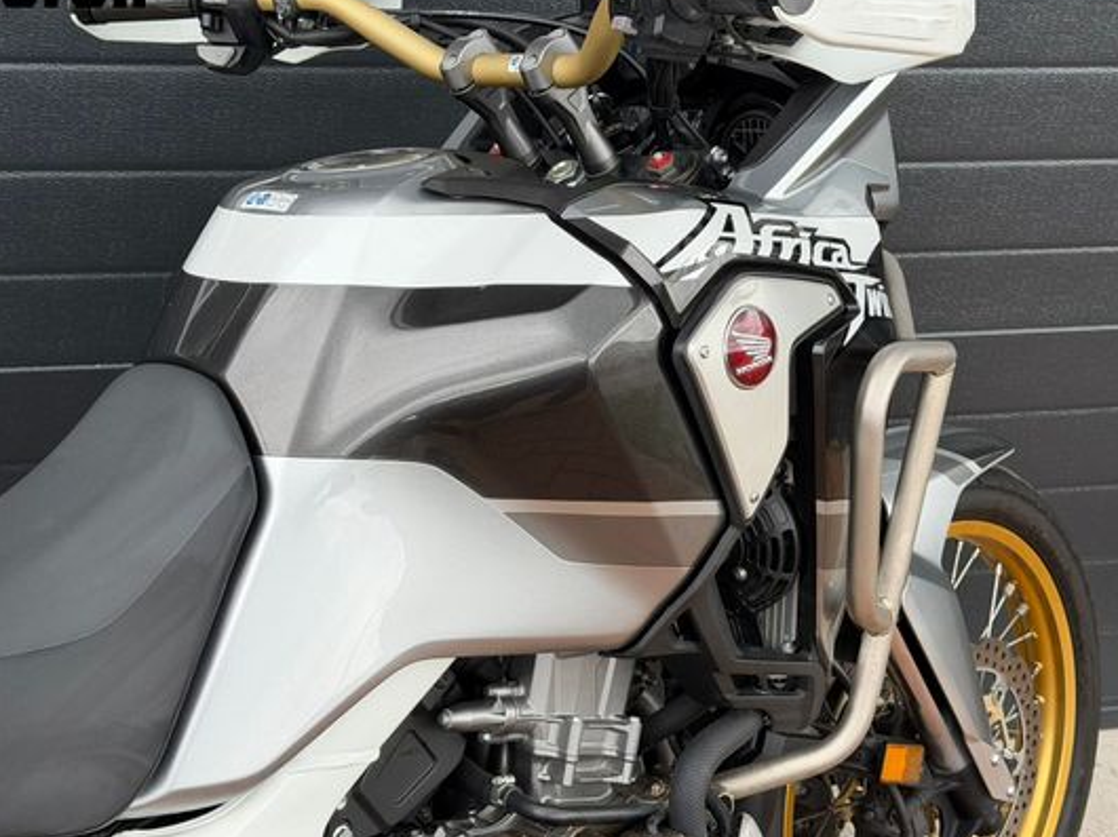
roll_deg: -3.6
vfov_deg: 25.2
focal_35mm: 58
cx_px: 551
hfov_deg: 33.2
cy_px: 373
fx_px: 1872
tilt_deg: -22.9
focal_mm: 6.76
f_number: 1.78
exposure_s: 1/962
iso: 64
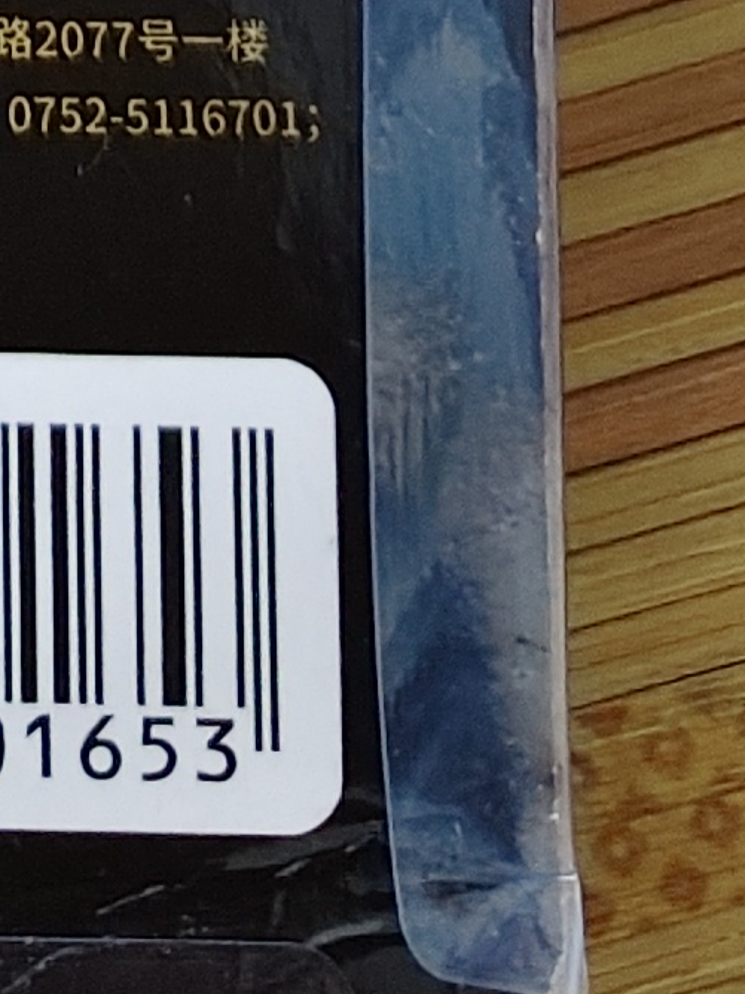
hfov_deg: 9.9
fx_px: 4046
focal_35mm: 141
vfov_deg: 11.0
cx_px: -626
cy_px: -1622
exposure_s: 1/33.3
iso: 1118
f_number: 1.88
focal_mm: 5.56
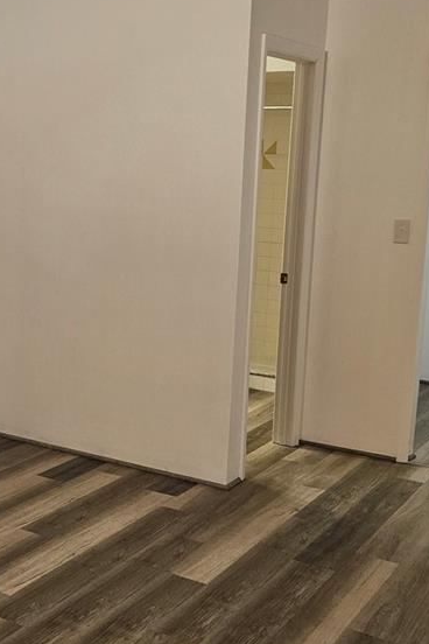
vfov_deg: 38.2
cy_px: 346
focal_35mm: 52
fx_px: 929
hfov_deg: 25.7
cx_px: 120
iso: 320
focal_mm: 5.4
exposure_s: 1/120
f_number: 1.8
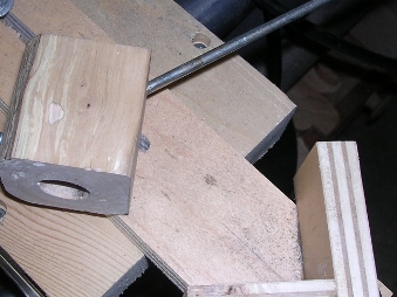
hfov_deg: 32.1
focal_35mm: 60
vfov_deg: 24.3
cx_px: 172
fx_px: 688
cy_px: 98
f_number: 2.8
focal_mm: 5.8
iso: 100
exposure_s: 1/60.1
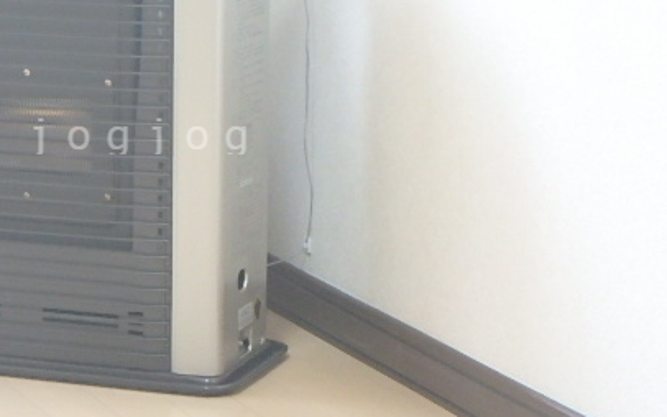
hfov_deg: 16.3
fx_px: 2309
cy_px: 135
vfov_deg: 10.3
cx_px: 143
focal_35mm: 127
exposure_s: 1/25
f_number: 5.1
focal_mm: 13.6
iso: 800
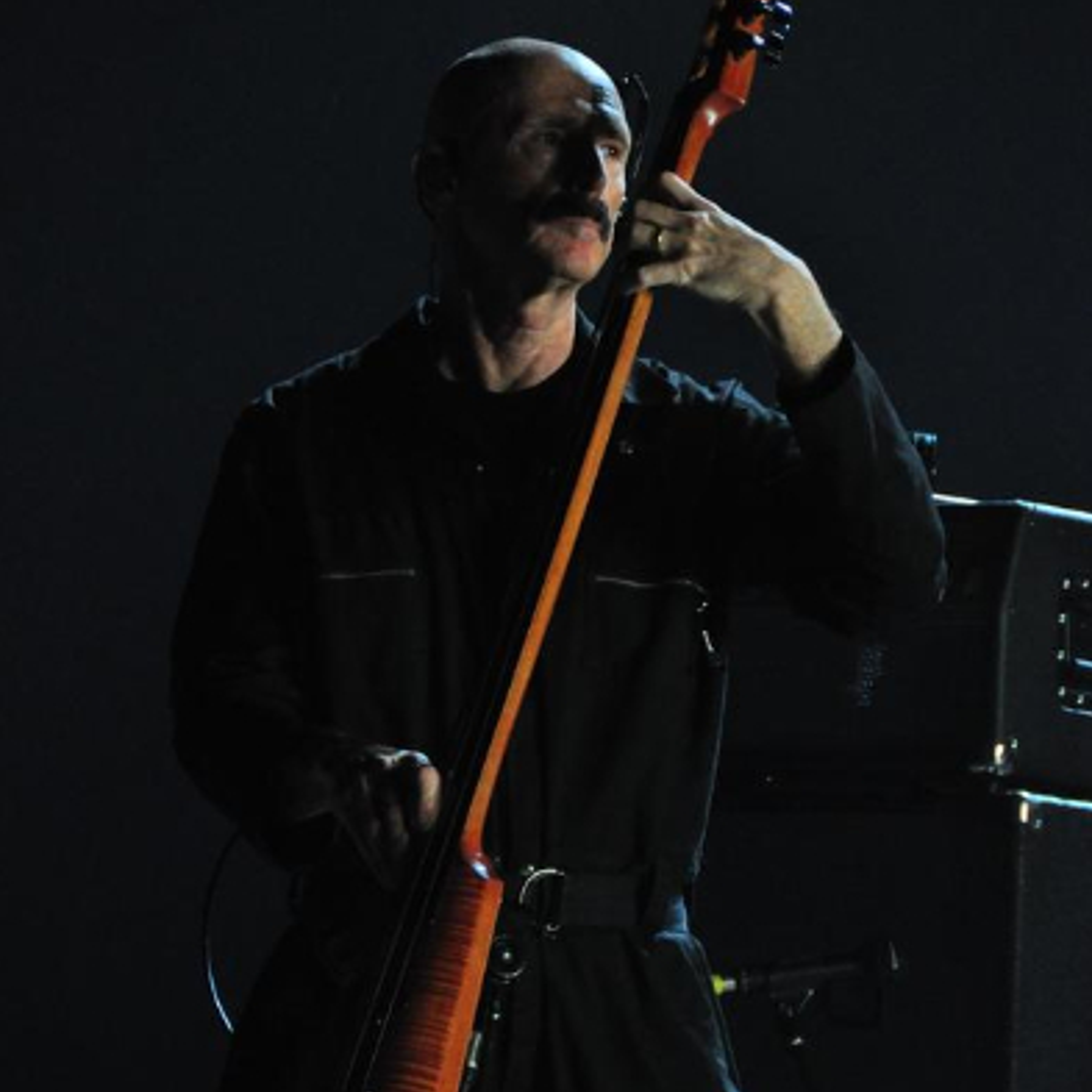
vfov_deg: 4.5
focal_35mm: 389
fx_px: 13884
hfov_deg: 4.5
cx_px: 546
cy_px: 578
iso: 3200
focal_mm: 200
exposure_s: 1/180
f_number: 5.6
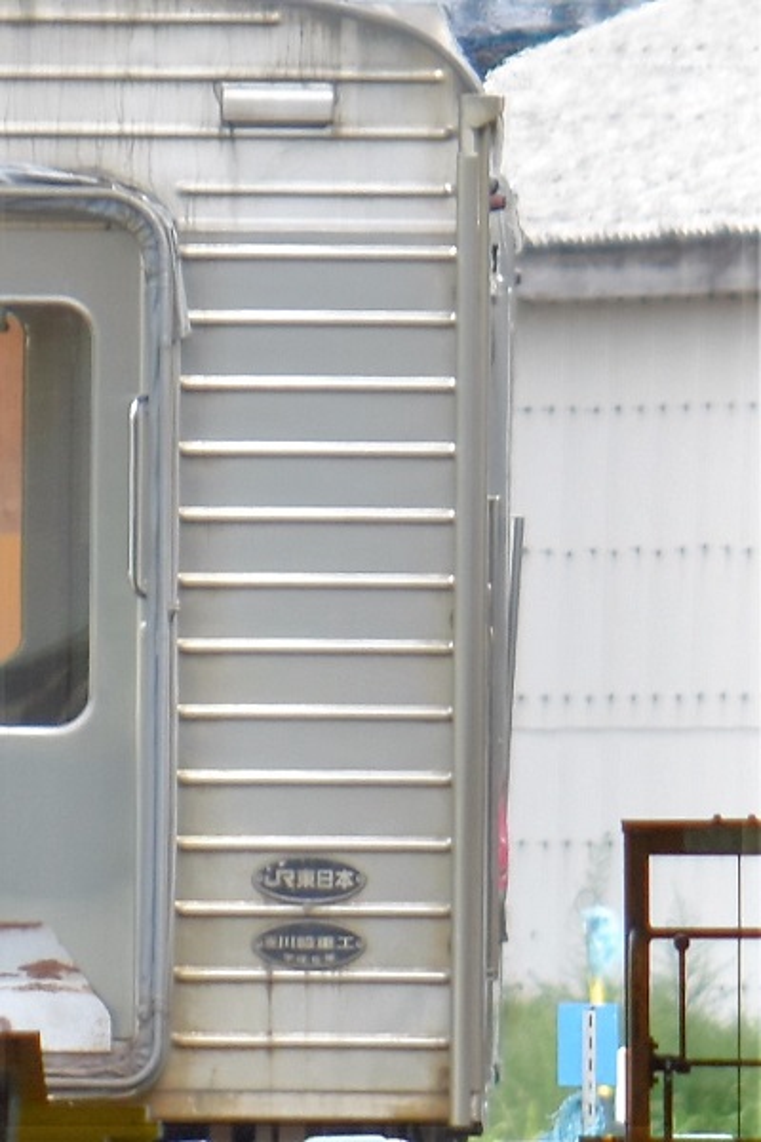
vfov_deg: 4.6
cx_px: 380
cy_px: 571
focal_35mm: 450
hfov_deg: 3.1
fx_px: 14268
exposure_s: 1/500
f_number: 5.6
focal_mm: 300
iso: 320
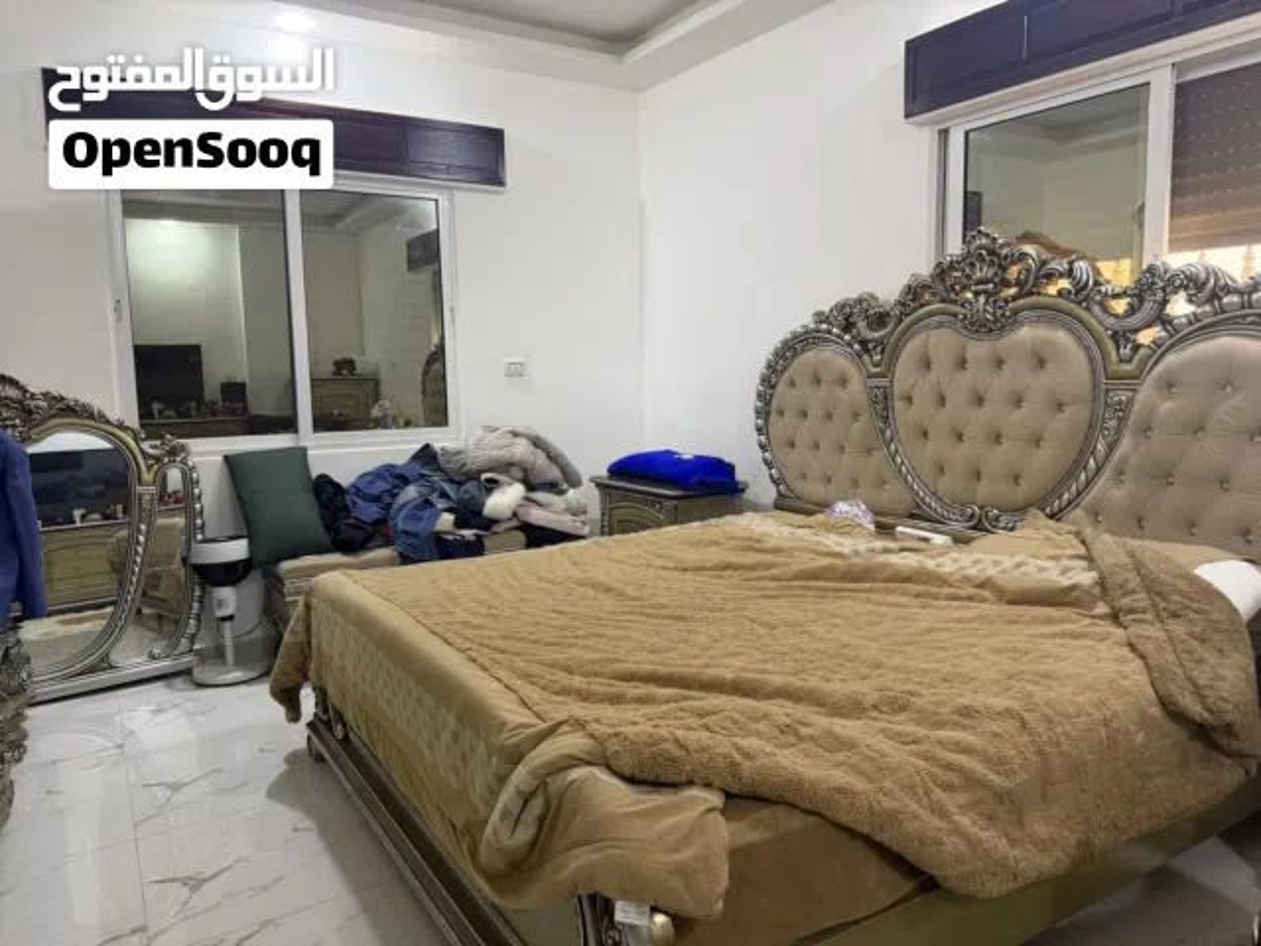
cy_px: 473
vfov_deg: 56.8
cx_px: 630
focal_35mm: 24
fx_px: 874
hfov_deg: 71.6
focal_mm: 6.76
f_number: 1.78
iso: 250
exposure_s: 1/50
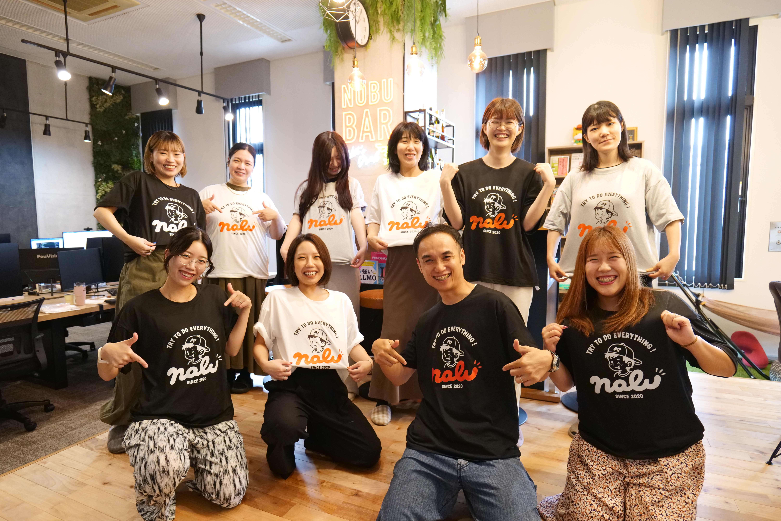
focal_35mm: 20
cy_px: 260
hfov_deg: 84.0
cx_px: 390
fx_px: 434
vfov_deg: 61.9
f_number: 4.2
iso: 5000
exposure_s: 1/60
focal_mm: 20
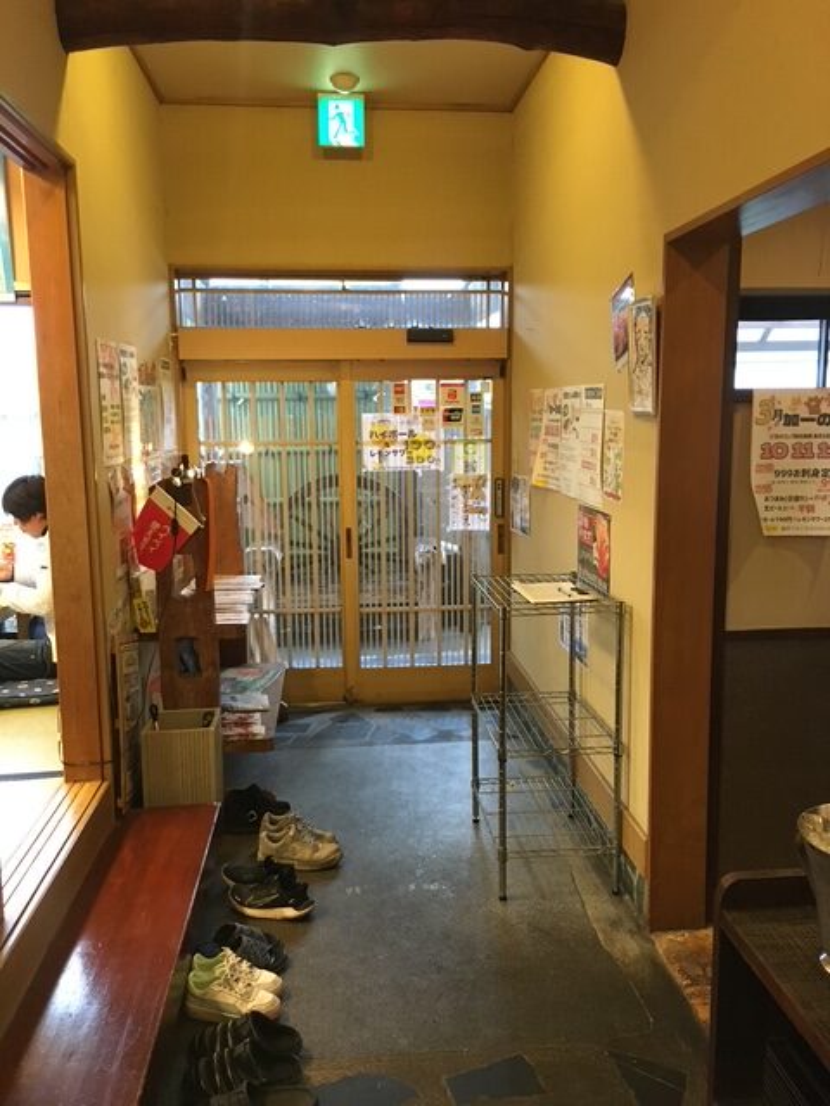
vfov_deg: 61.7
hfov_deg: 48.2
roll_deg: +0.8
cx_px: 415
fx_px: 927
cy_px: 553
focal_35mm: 29
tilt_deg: -8.2
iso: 200
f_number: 2.2
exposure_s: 1/24
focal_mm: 4.15
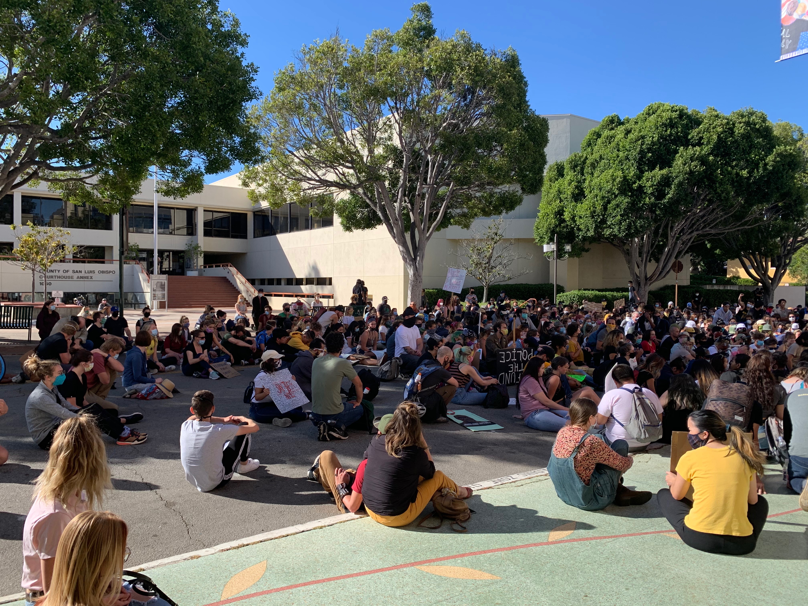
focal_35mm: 26
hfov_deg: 67.3
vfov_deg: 53.1
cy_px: 303
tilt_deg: -1.6
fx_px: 607
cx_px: 404
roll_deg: -0.2
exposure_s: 1/1088
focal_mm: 4.25
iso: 25
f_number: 1.8
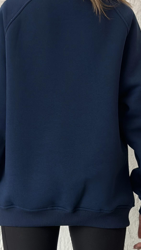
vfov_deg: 21.1
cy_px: 102
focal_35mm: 101
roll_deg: -0.6
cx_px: 80
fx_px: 672
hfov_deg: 12.0
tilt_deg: +3.5
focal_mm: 6.86
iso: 200
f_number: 1.78
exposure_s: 1/60
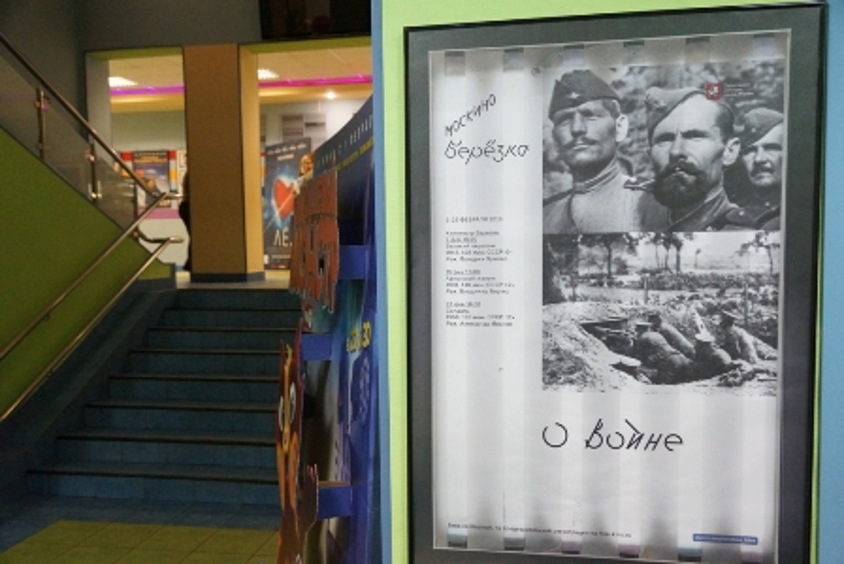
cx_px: 422
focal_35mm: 33
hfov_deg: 57.2
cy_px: 282
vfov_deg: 40.0
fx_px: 774
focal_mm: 22
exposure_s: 1/80
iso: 2000
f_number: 4.5
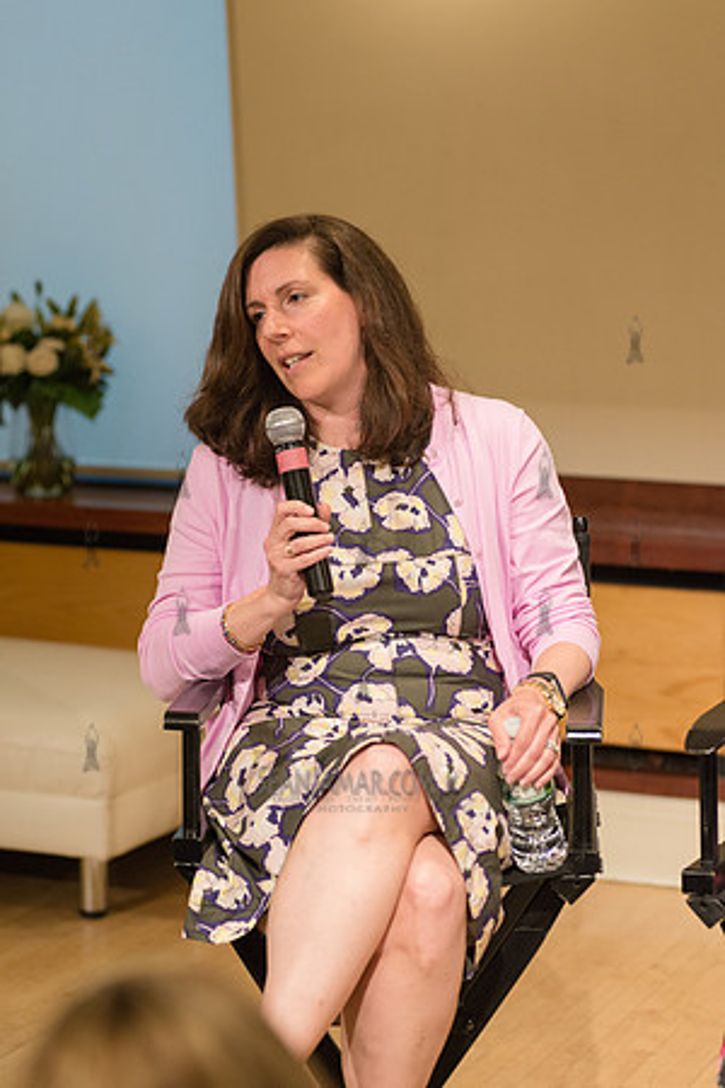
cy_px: 544
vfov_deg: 23.6
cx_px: 362
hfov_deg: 15.9
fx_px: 2598
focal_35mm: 86
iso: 2500
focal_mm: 86
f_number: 4
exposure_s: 1/200
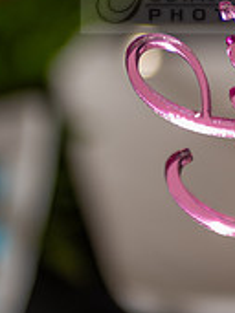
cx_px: 241
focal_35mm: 228
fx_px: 2066
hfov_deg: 6.5
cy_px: -10
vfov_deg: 8.6
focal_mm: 70
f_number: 2.8
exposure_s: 1/160
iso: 800
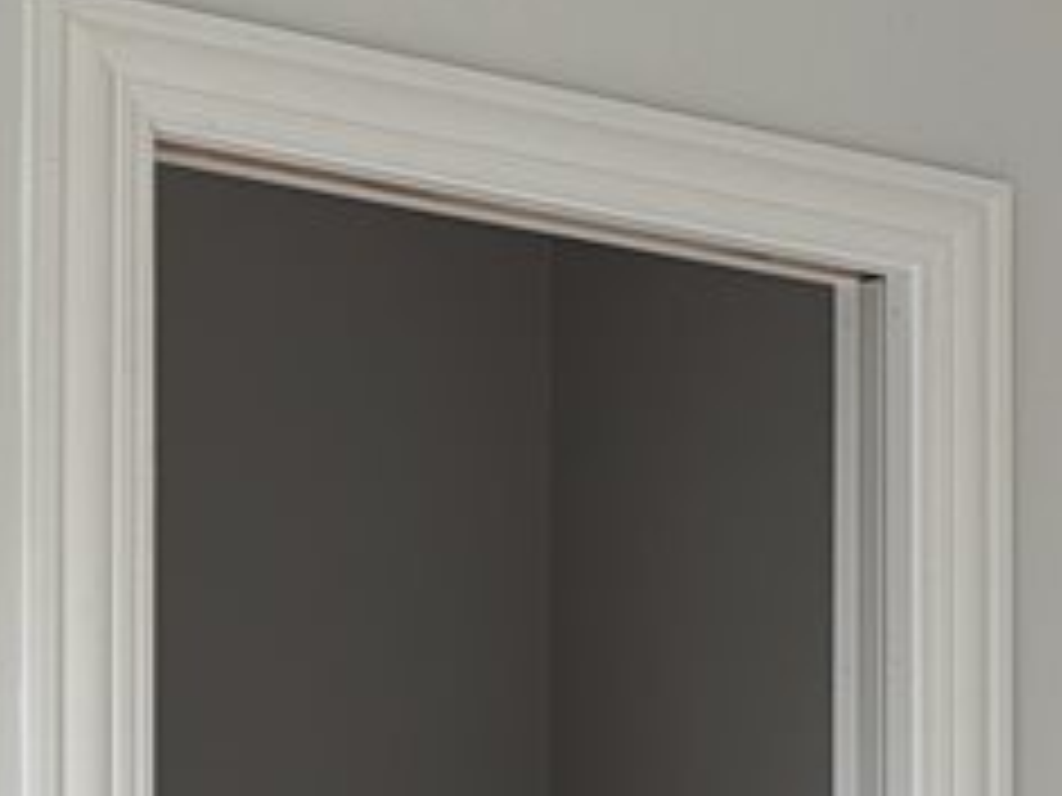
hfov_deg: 12.9
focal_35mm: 130
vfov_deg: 11.0
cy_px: 1129
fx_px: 3988
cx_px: 2207
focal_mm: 6.9
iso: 18
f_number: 1.68
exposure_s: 1/41.1
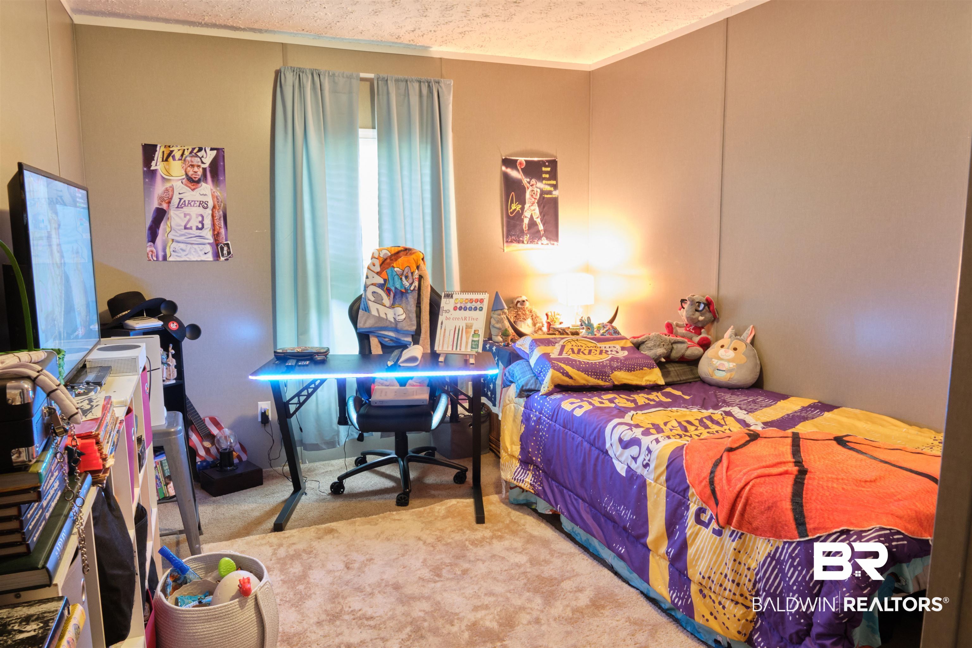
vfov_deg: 53.1
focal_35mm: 24
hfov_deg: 73.7
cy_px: 324
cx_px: 486
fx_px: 648
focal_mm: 16
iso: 2000
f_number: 11
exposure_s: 1
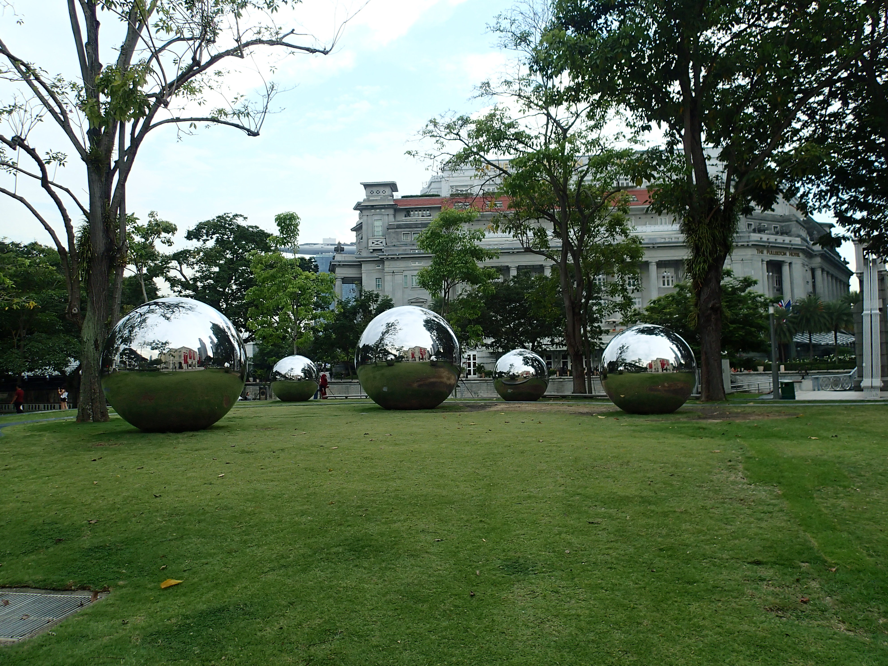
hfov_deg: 69.4
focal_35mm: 25
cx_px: 444
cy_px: 333
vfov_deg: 54.9
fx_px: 641
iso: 100
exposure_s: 1/250
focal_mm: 4.5
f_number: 2.8
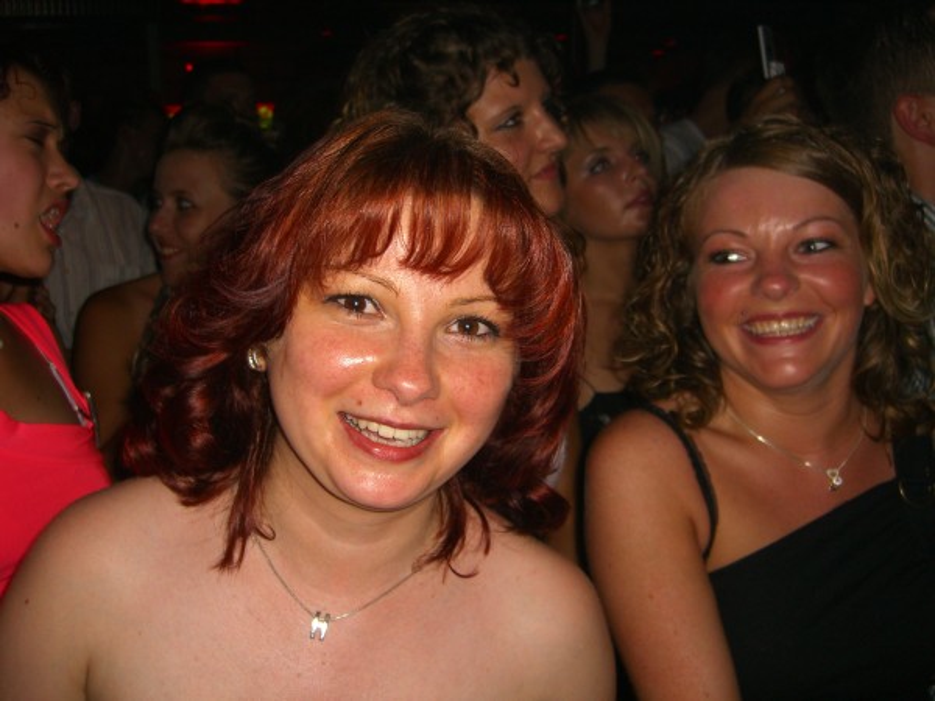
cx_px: 468
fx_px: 1026
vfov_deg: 37.7
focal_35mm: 38
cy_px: 350
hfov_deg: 49.0
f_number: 2.8
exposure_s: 1/60
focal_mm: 7.9
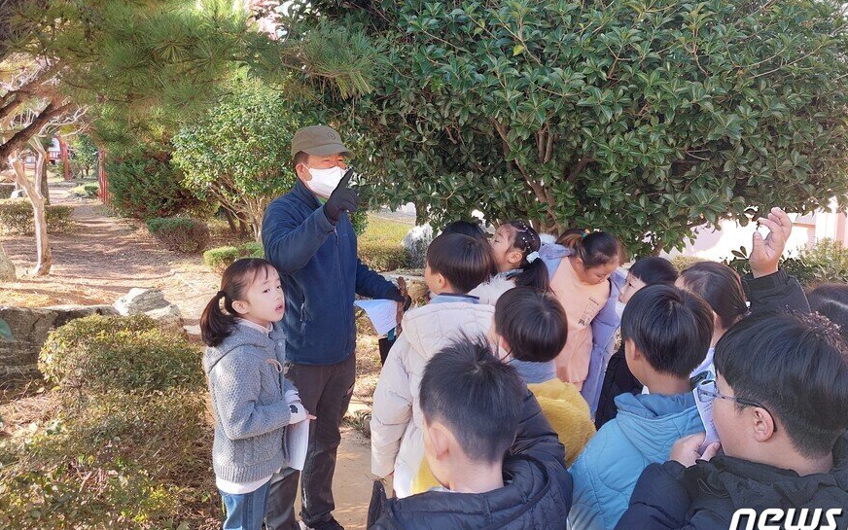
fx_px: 647
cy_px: 208
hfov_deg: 66.4
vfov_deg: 44.3
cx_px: 448
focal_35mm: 28
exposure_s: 1/60
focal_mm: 5.23
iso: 32
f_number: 1.8
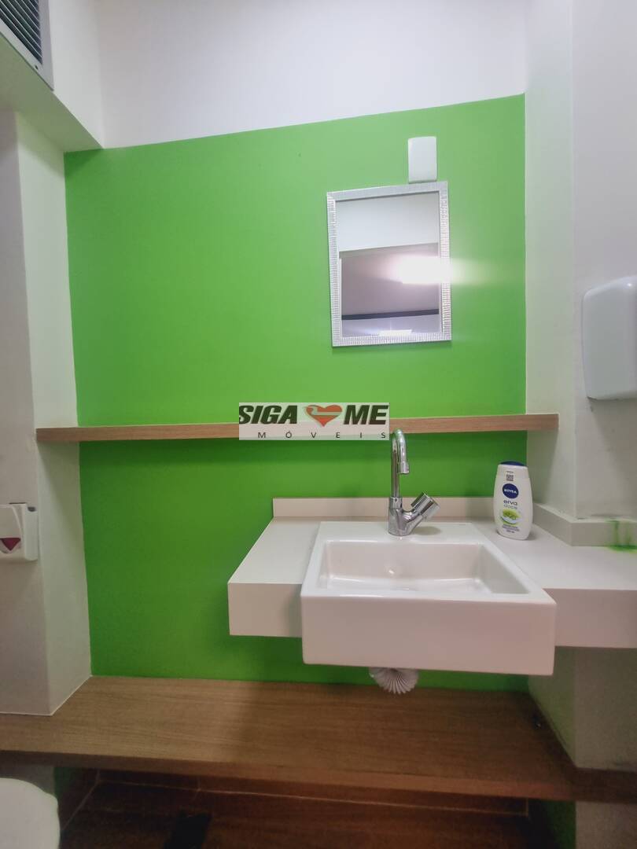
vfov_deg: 106.2
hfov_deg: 89.9
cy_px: 424
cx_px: 318
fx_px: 319
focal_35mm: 13
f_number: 2.2
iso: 100
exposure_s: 1/60
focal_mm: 1.74
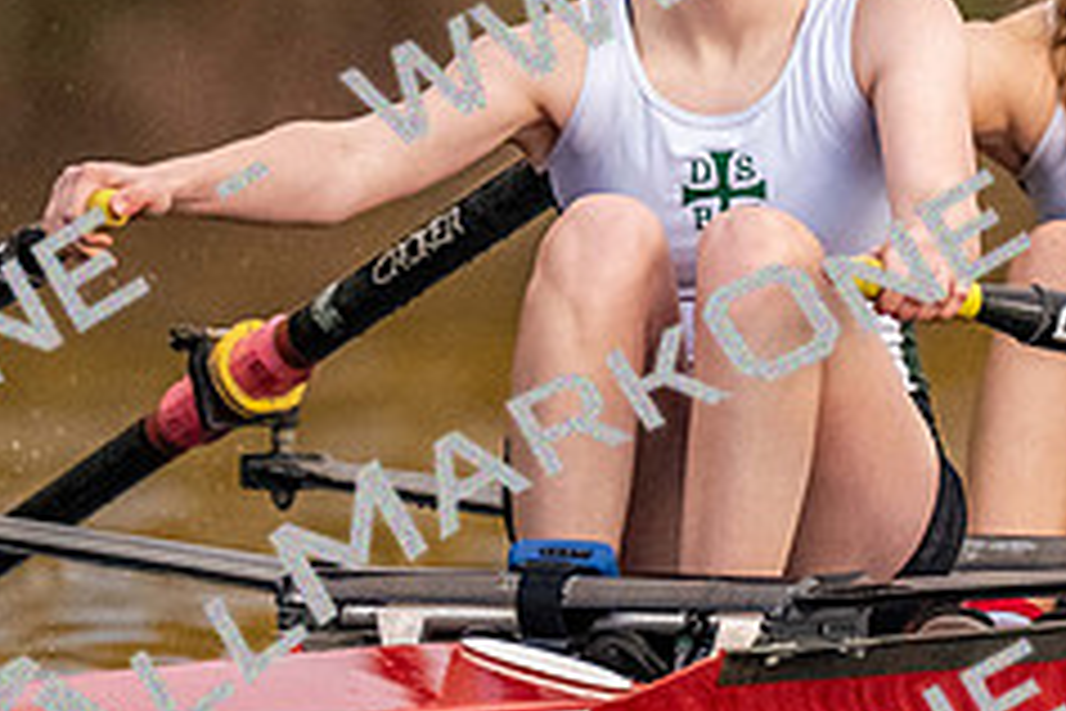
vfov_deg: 0.6
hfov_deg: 0.9
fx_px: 65110
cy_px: 158
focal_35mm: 2199
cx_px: 895
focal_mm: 600
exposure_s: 1/2500
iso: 5600
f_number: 4
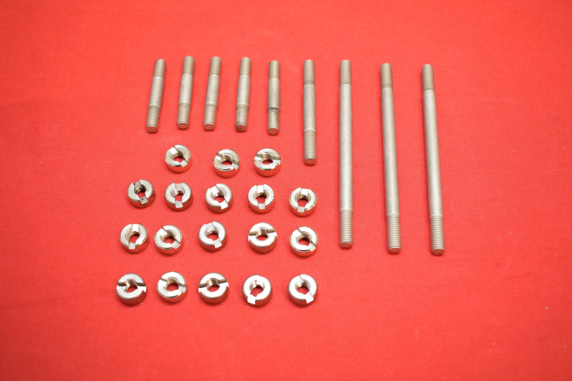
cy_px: 190
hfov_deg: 42.3
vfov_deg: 29.0
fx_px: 739
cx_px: 286
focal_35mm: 46
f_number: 5
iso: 2000
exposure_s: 1/125
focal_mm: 31
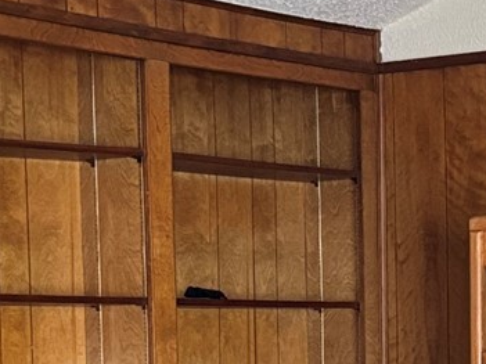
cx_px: 595
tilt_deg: -2.6
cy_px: 433
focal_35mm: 140
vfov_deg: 10.4
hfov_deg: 13.7
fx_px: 1965
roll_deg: +0.3
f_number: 1.78
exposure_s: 1/60
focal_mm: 6.76
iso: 640
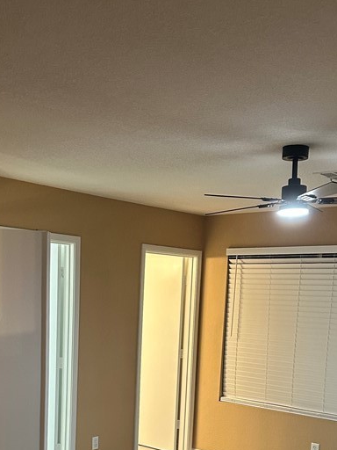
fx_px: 623
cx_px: 131
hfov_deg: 30.2
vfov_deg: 37.6
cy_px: 384
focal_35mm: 48
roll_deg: -3.1
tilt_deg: -8.2
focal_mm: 6.86
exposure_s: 1/60
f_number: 1.78
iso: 400
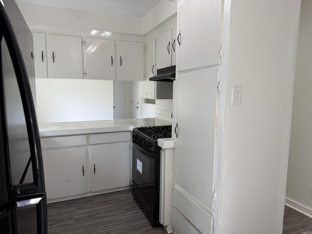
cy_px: 117
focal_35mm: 24
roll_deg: -0.9
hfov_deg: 71.6
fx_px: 216
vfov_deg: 56.8
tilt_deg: -8.1
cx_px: 156
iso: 80
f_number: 1.78
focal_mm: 6.76
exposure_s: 1/120
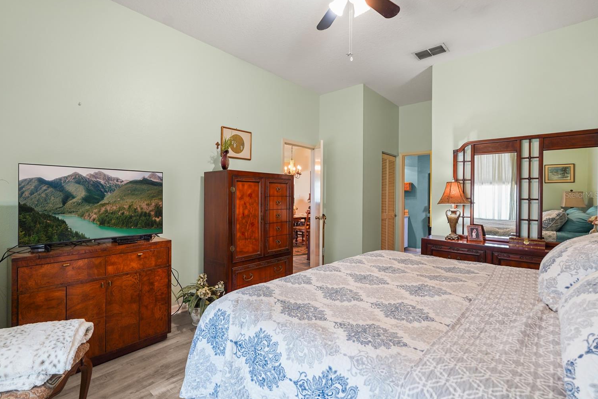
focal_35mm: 17
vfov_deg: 70.4
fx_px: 282
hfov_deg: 93.2
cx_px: 283
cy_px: 195
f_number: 5
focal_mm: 16
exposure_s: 1/6
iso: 200
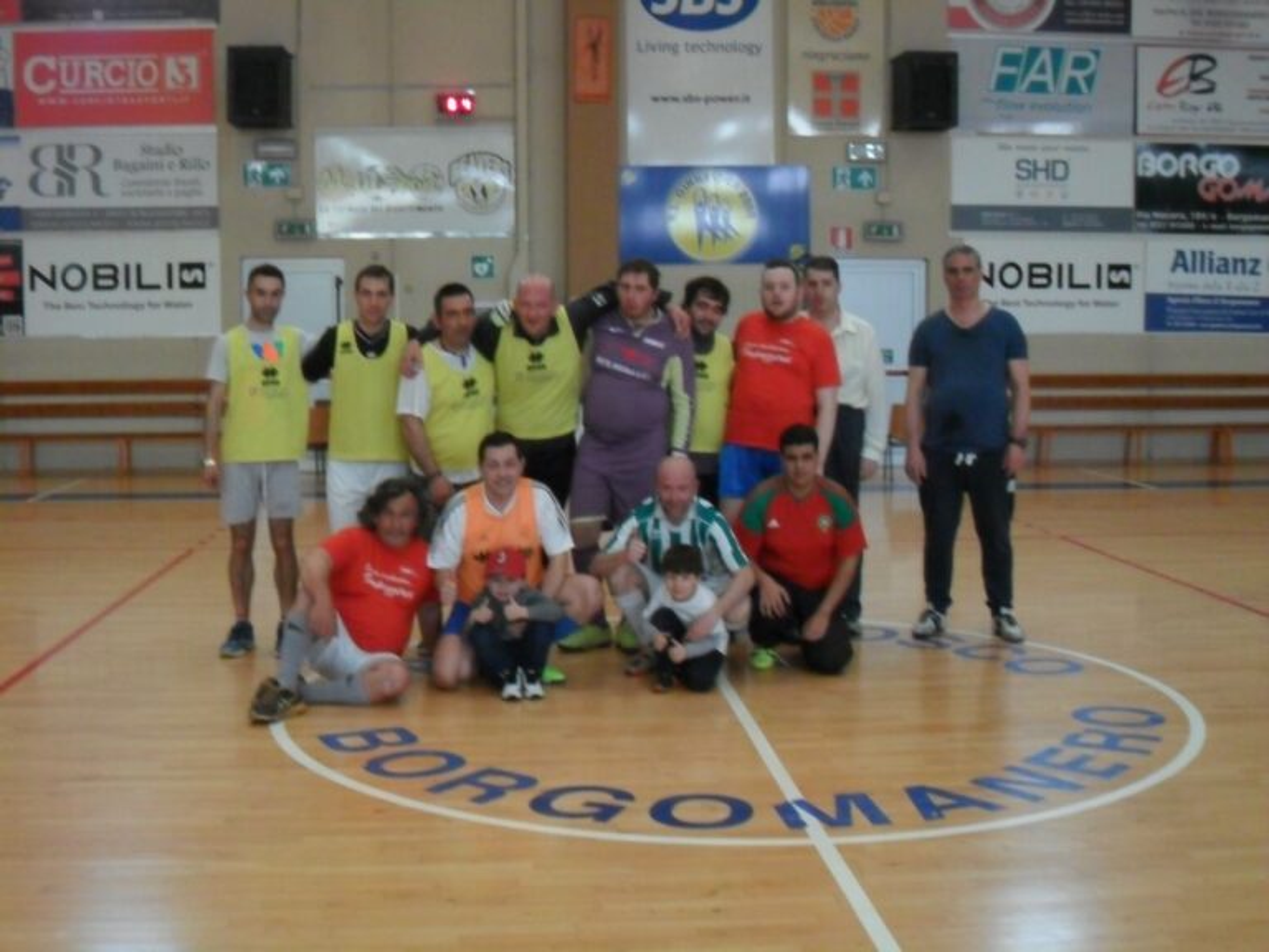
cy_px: 476
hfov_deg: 42.9
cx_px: 634
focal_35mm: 44
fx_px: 1613
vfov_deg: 32.9
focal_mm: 7.8
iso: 640
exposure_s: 1/15
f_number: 4.5
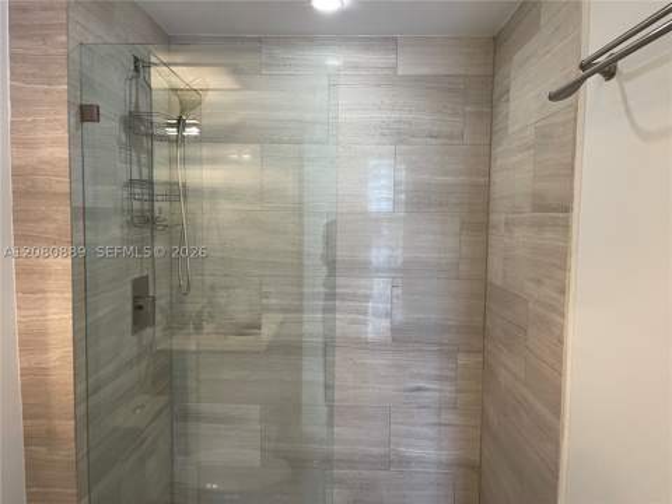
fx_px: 505
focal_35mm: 26
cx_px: 336
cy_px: 252
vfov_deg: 53.1
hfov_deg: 67.3
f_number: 1.6
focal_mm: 5.1
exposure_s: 1/60
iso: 125
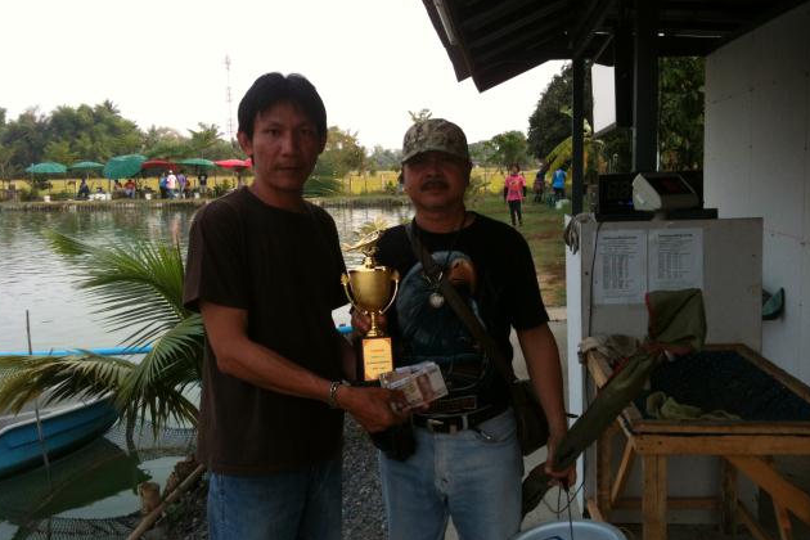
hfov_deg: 51.9
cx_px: 402
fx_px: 832
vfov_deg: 35.9
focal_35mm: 37
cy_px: 255
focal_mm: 3.85
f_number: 2.8
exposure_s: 1/214
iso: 64
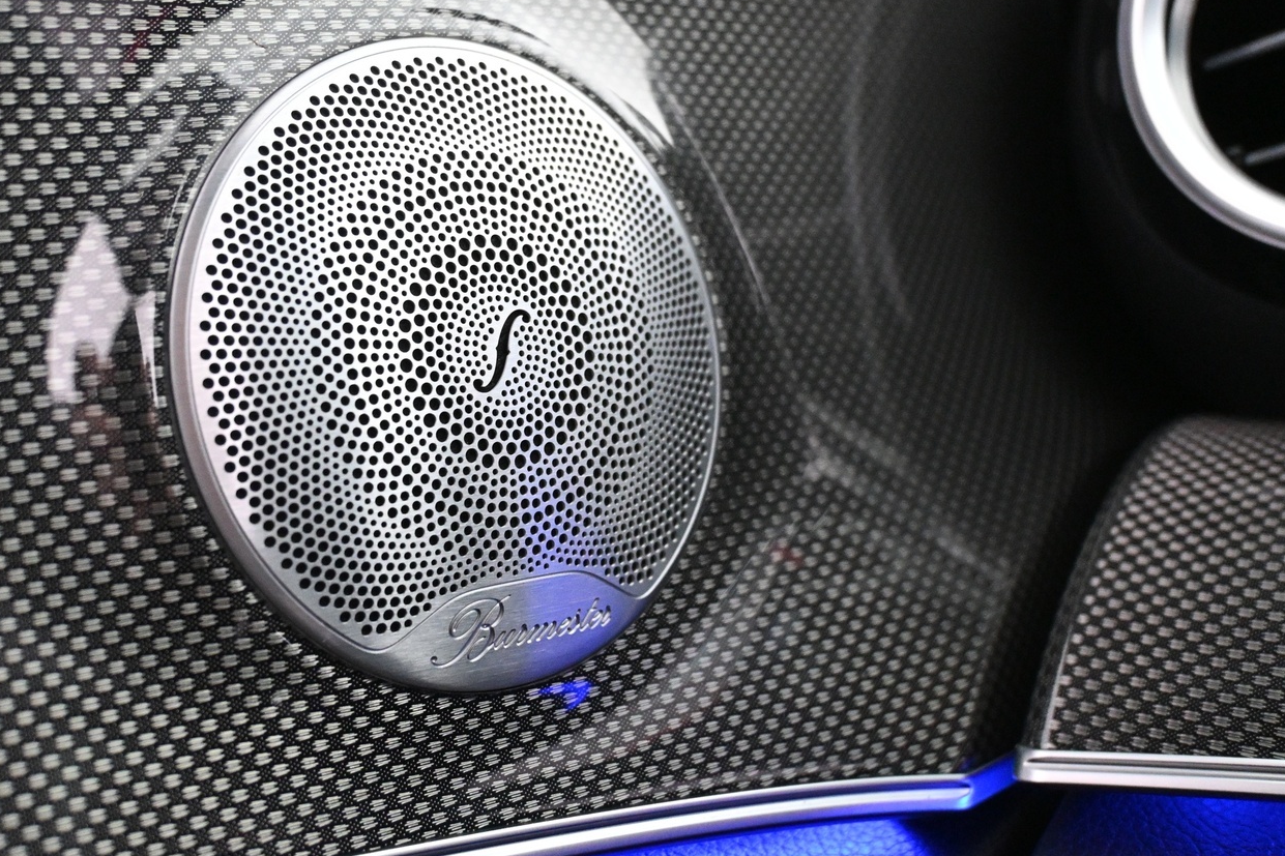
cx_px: 464
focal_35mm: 47
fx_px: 1677
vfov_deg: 28.6
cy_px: 355
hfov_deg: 41.5
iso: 4000
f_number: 4.2
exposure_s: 1/25
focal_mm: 24
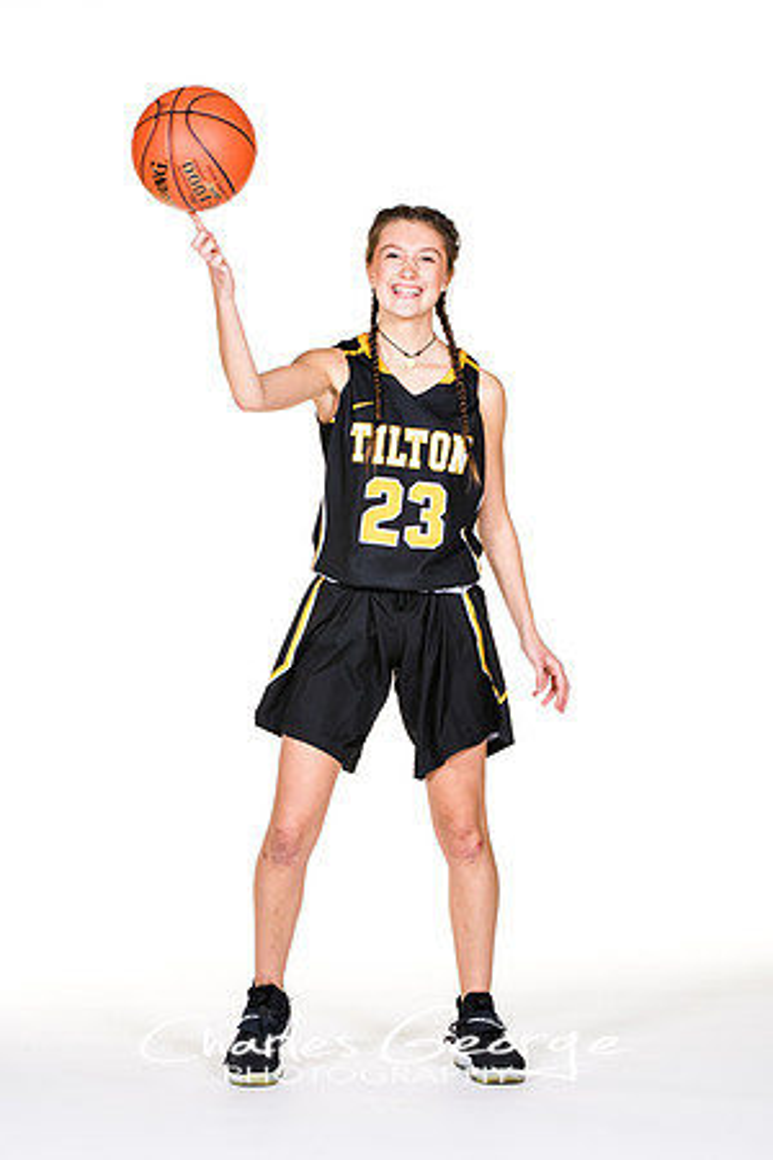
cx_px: 386
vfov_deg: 13.7
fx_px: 4831
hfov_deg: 9.1
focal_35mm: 150
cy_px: 580
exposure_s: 1/160
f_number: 6.3
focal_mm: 100
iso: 200
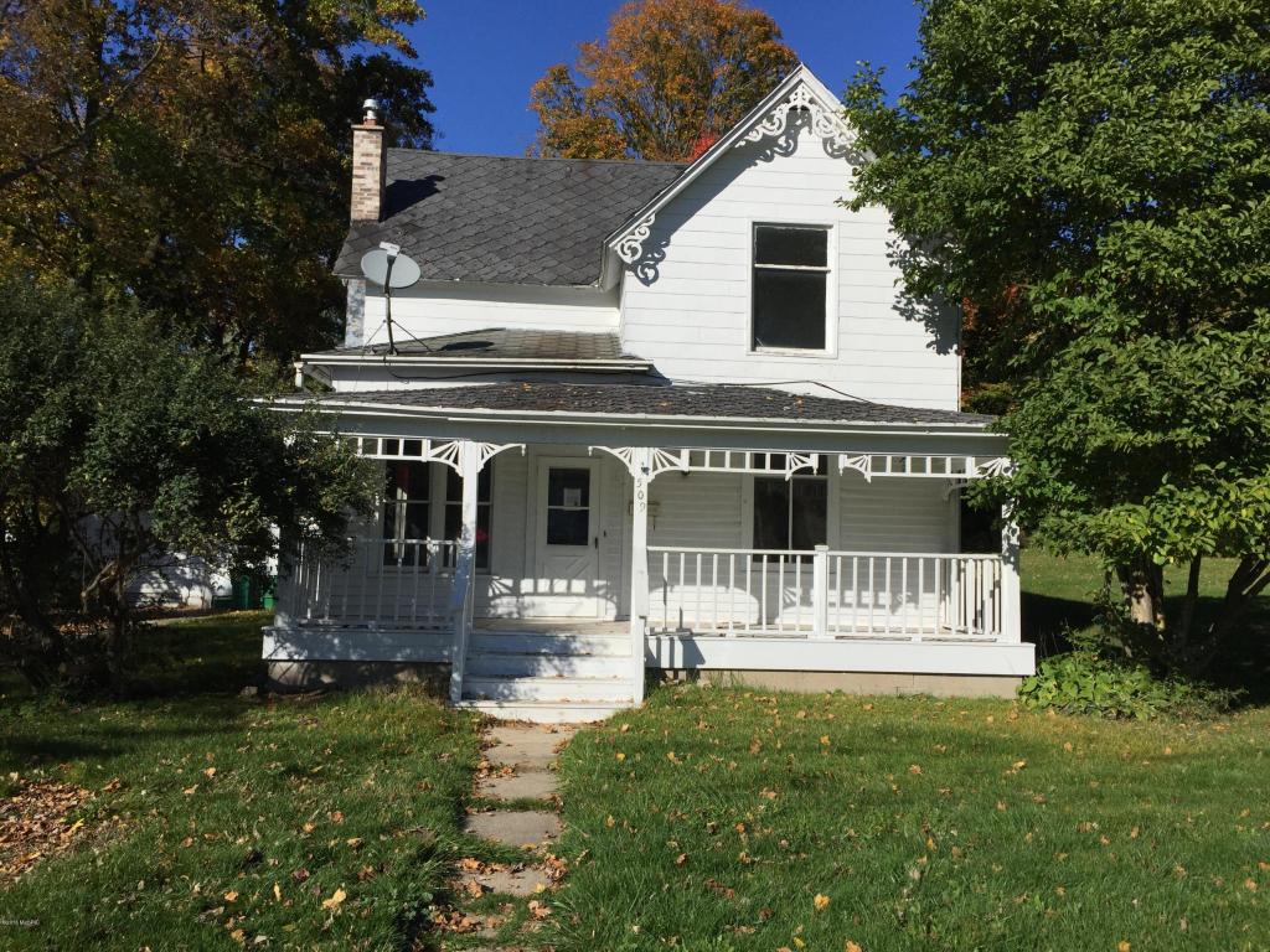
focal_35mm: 29
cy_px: 476
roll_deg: -1.2
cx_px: 635
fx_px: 1064
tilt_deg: +2.8
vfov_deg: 48.2
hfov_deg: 61.7
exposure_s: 1/4405
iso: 32
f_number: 2.2
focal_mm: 4.15
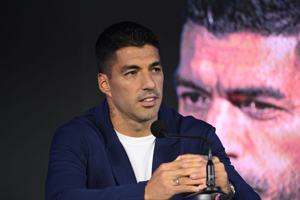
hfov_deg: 4.5
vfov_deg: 3.0
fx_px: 3832
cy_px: 100
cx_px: 150
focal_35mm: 460
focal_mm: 460
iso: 2000
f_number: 5.6
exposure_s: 1/200
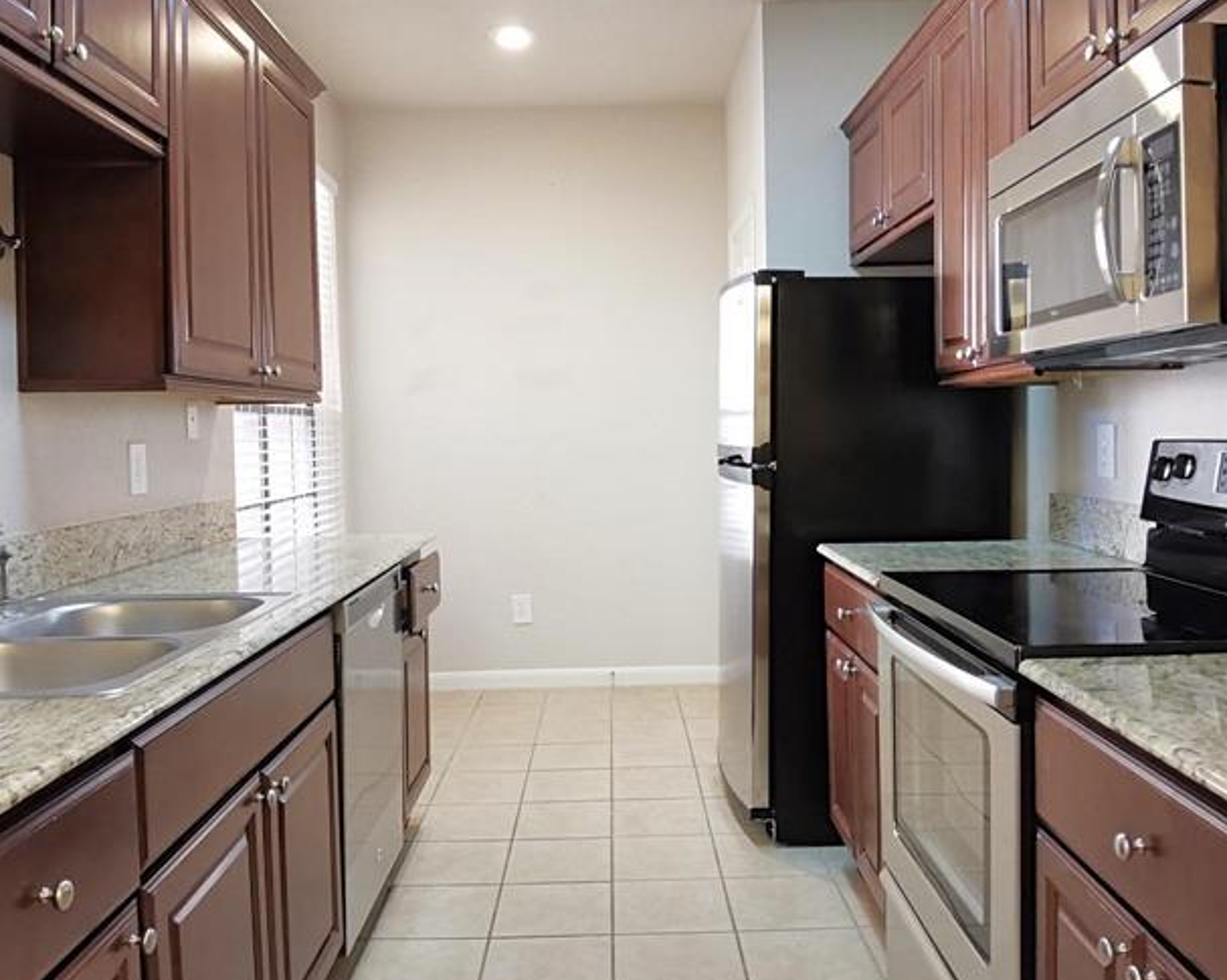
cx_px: 647
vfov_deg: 51.5
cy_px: 461
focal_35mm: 28
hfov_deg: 62.2
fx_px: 1016
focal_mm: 2.26
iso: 400
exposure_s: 1/24
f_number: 2.2
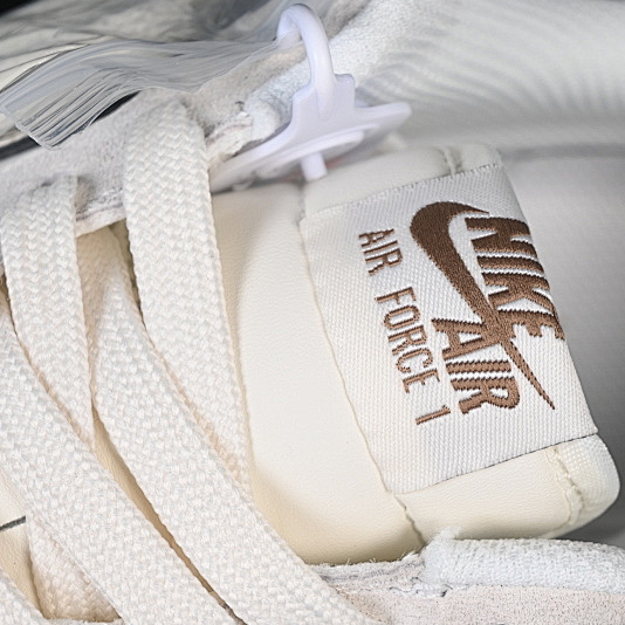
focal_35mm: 129
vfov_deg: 13.5
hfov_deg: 13.5
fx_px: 2635
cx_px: 323
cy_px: 368
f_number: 7.1
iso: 160
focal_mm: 50
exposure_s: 1/80
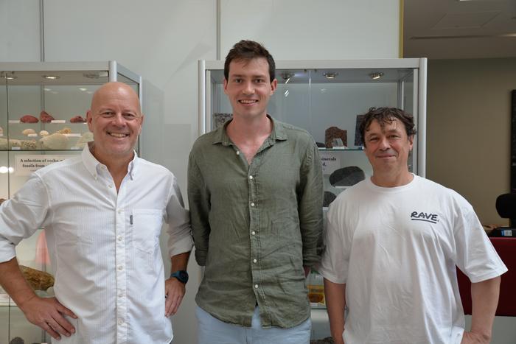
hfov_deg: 55.8
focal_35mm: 34
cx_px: 258
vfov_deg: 38.9
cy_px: 172
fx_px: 487
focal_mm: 34
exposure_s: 1/125
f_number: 5.6
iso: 400
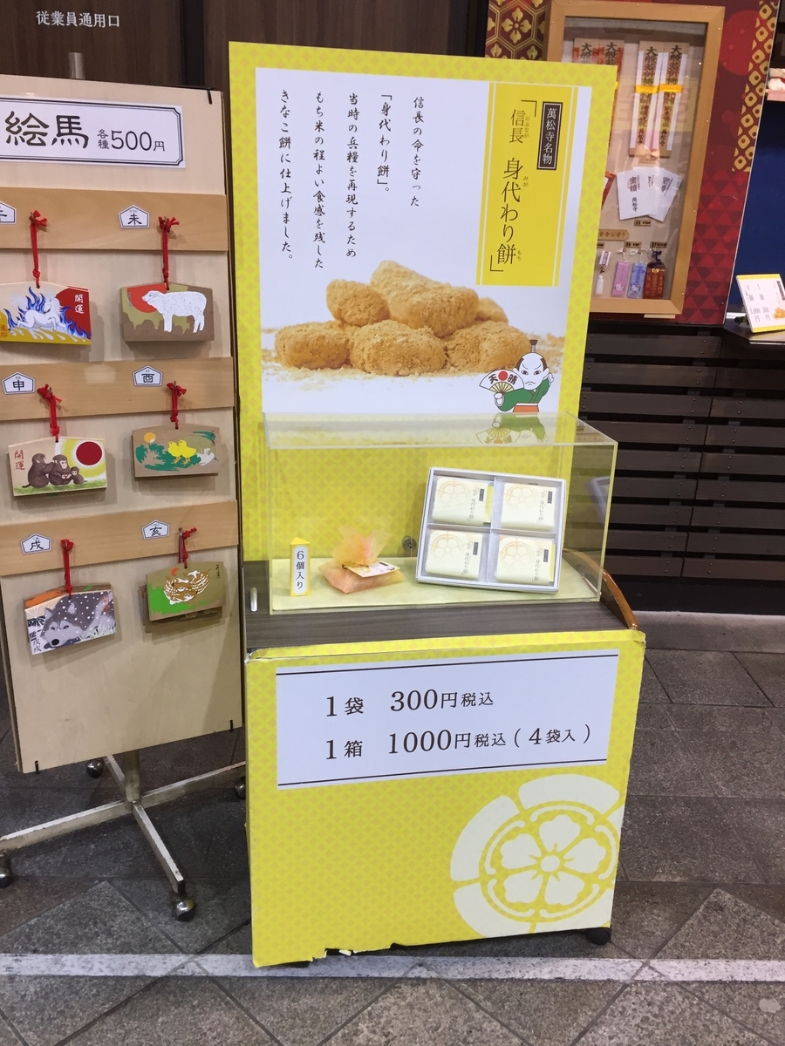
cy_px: 523
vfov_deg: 61.7
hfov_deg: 48.2
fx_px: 877
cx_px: 392
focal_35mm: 29
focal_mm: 4.15
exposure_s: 1/30
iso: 32
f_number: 2.2
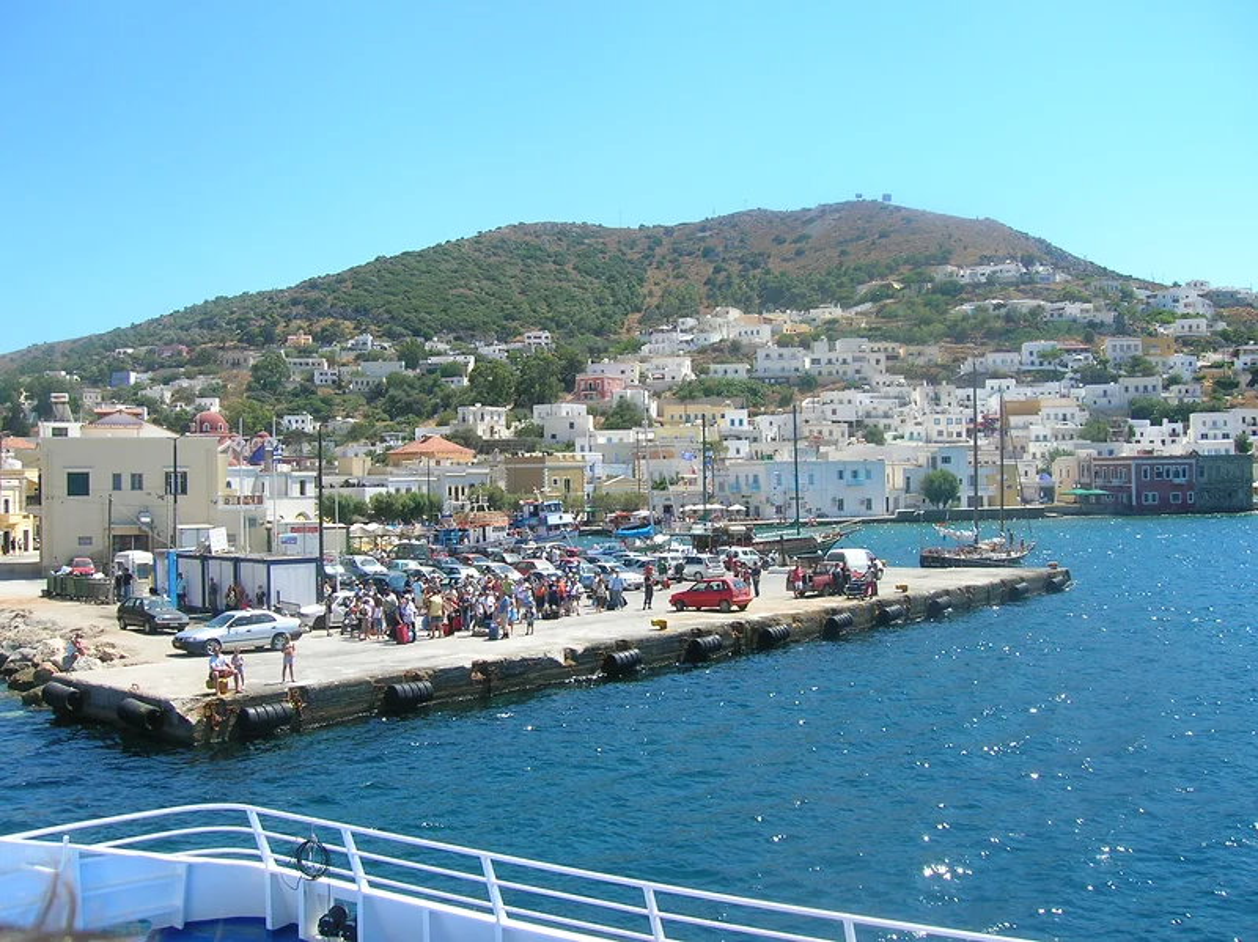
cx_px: 629
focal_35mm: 34
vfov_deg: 41.8
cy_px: 471
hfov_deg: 54.0
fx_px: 1235
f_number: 4.9
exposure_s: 1/276
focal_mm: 5.7
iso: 50
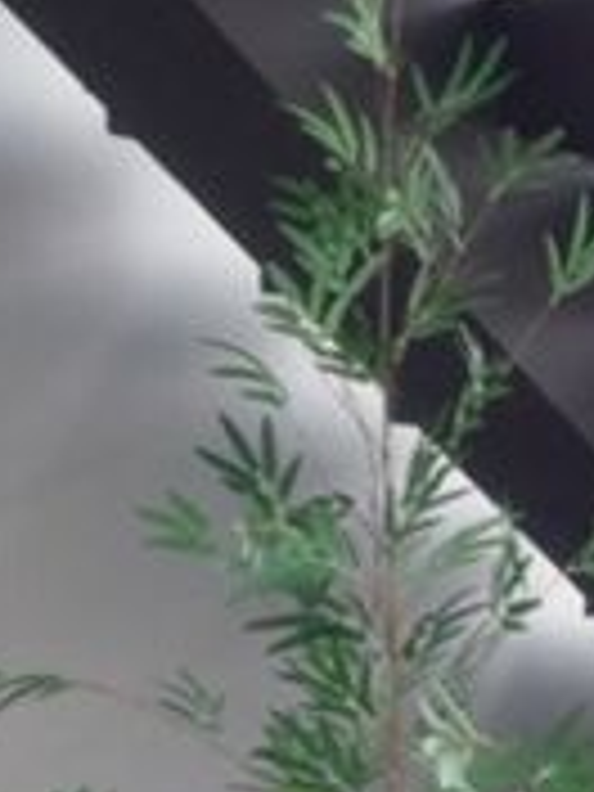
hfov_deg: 13.1
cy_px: 772
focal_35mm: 110
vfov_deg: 17.5
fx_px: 2517
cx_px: 738
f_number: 2.2
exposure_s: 1/60
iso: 32
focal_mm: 4.15
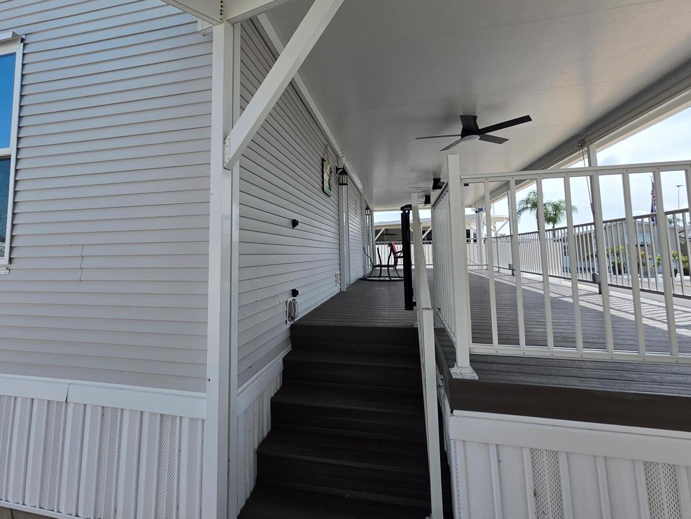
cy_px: 222
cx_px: 314
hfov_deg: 94.2
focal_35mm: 16
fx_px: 319
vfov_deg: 77.6
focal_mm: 2.2
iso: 50
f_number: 1.9
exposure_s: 1/2000
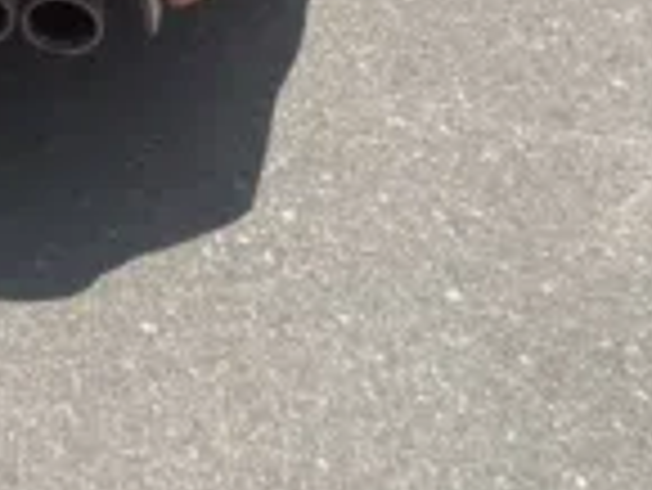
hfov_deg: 14.5
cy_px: -477
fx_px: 2168
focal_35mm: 115
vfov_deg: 11.6
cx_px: -612
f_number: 1.6
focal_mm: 4.2
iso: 32
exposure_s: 1/3125
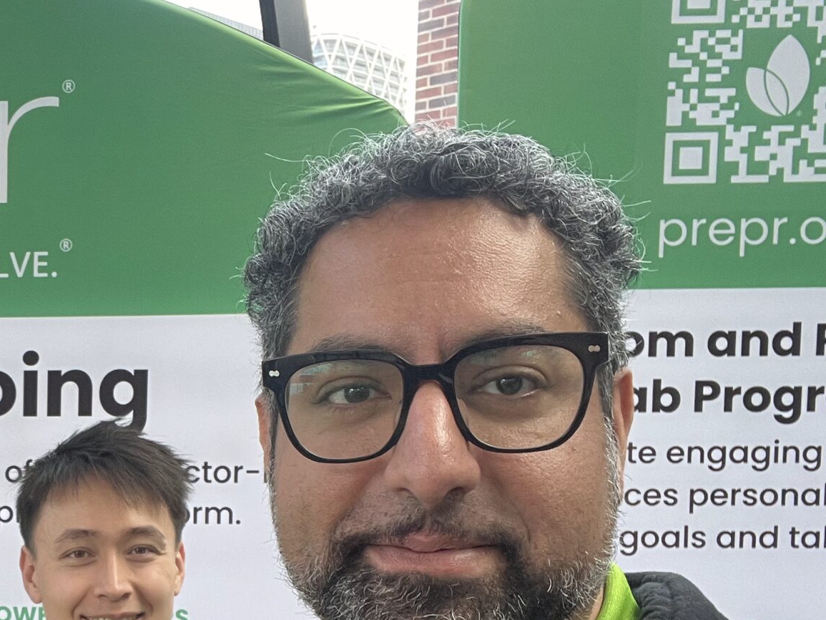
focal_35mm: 51
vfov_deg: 27.7
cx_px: 49
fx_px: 1217
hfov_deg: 34.9
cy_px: 534
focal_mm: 2.71
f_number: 2.2
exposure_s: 1/60
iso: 80
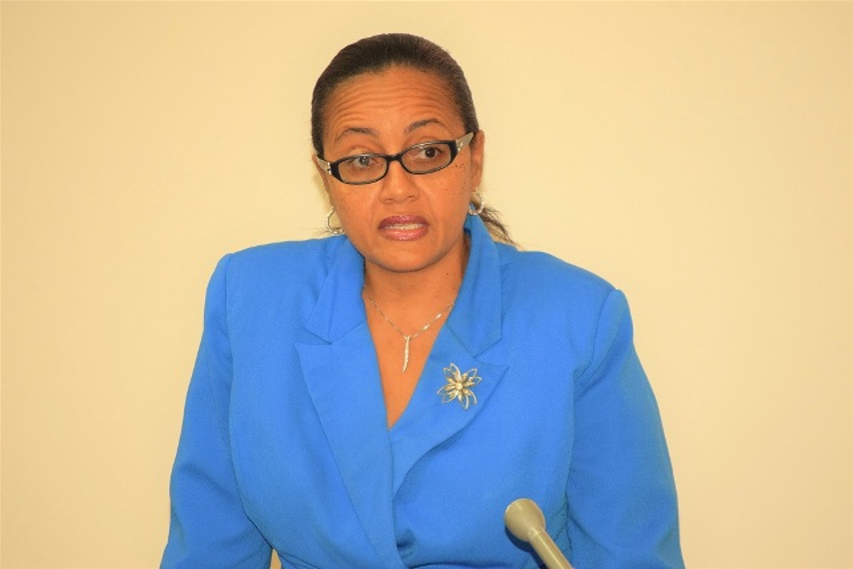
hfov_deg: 6.9
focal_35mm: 300
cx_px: 426
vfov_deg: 4.6
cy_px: 284
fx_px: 7109
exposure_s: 1/160
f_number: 5.6
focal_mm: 200
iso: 1600
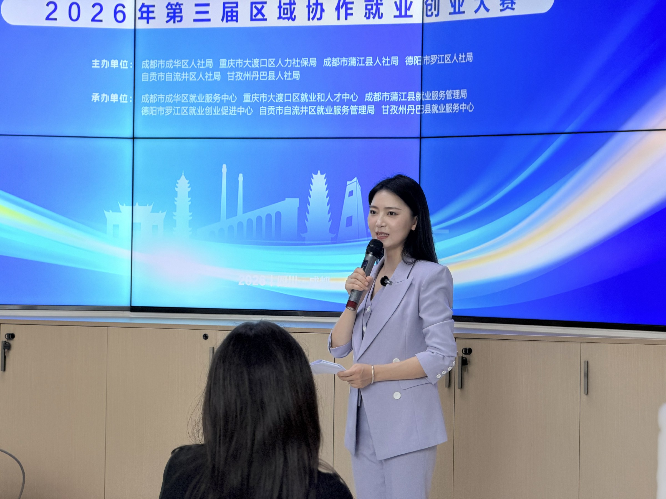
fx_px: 1924
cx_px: 333
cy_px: 250
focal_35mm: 100
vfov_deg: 14.8
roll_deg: -0.7
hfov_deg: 19.6
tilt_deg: -0.9
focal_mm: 16.89
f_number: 2.8
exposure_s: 1/121
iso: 125
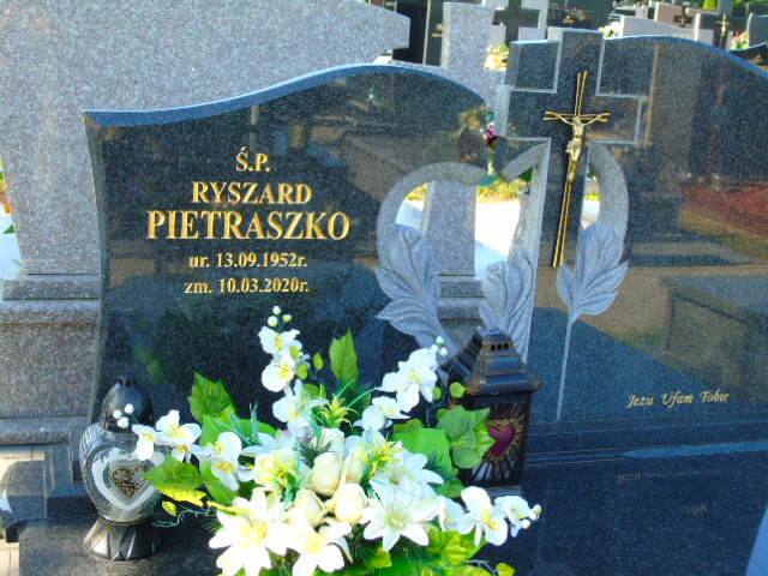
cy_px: 288
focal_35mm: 46
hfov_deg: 41.2
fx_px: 1021
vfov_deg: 31.5
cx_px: 384
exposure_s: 1/100
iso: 80
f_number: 4.1
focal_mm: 8.2
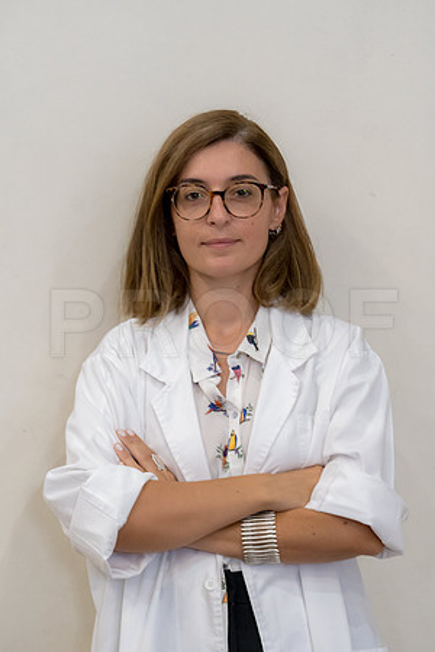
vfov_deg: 14.3
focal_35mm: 143
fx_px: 2592
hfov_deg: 9.6
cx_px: 218
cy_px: 326
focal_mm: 143
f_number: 4
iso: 5000
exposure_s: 1/80
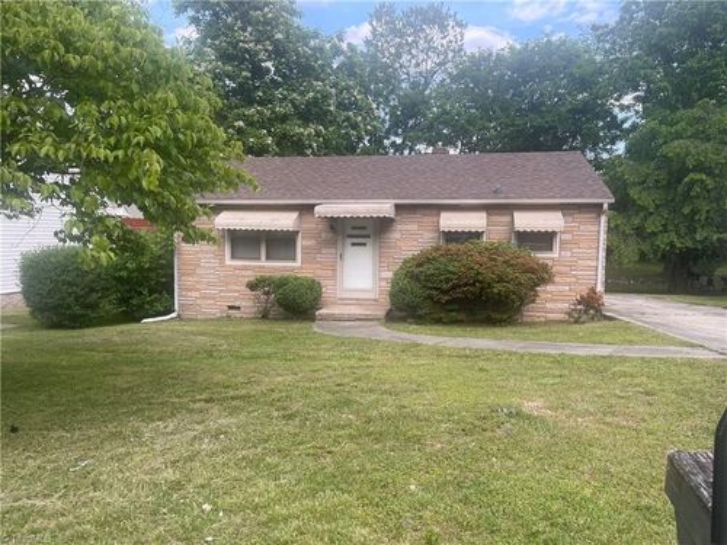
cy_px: 272
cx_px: 364
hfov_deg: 69.4
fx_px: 525
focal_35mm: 25
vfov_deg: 54.9
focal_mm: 5.1
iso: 32
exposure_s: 1/372
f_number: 1.6
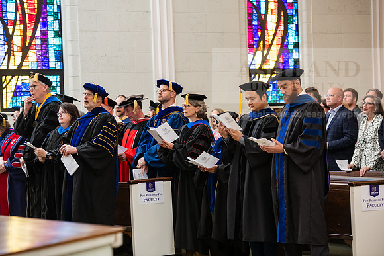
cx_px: 192
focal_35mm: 116
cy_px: 128
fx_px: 1238
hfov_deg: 17.6
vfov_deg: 11.8
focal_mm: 116
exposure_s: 1/160
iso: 1250
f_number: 3.5
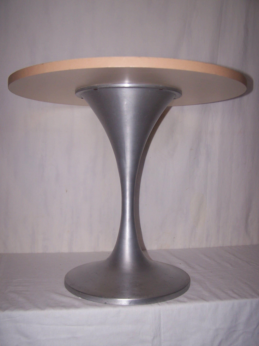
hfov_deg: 37.7
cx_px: 130
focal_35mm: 38
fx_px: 379
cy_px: 173
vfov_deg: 49.0
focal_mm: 6.3
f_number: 2.8
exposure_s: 1/60
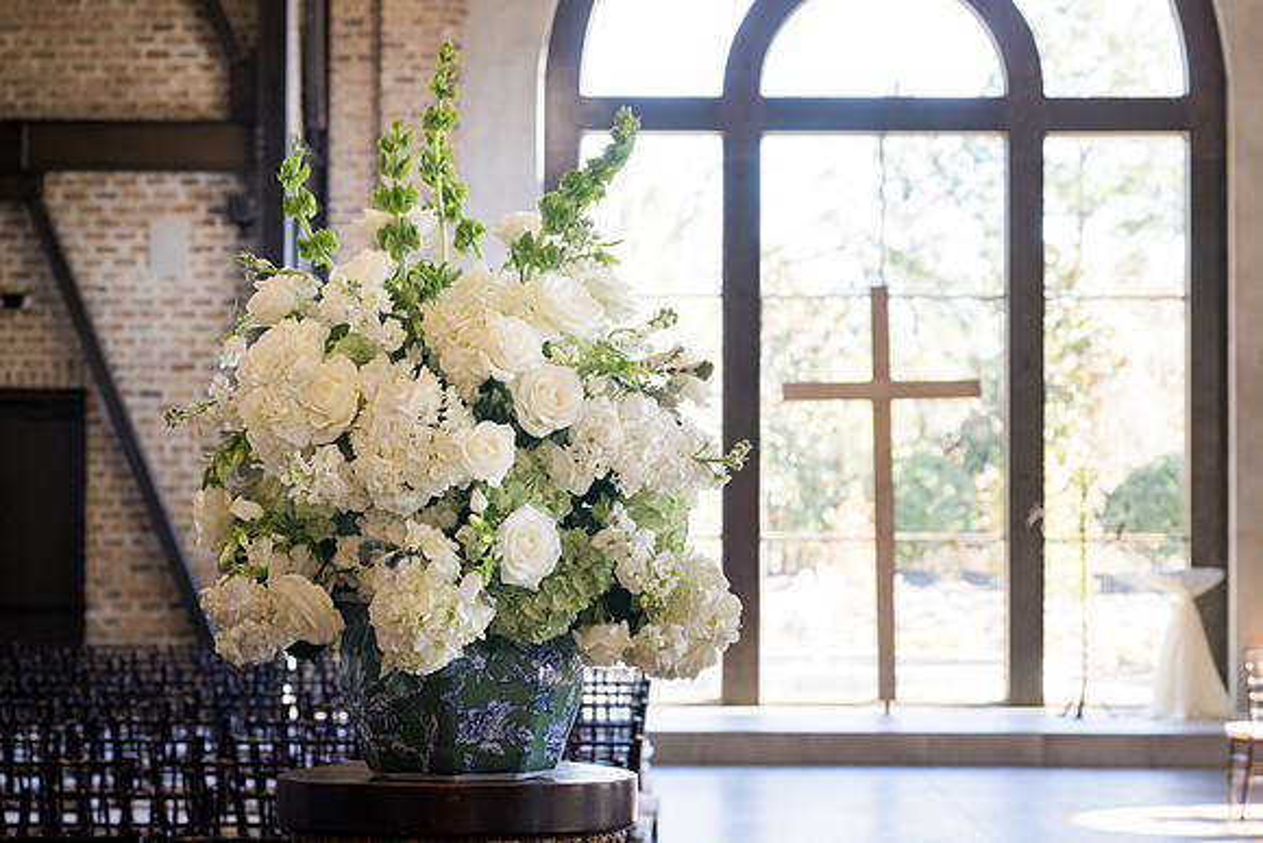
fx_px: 2829
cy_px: 415
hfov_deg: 25.2
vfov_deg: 16.9
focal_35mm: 81
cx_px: 638
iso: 800
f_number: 6.3
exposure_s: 1/100
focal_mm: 79
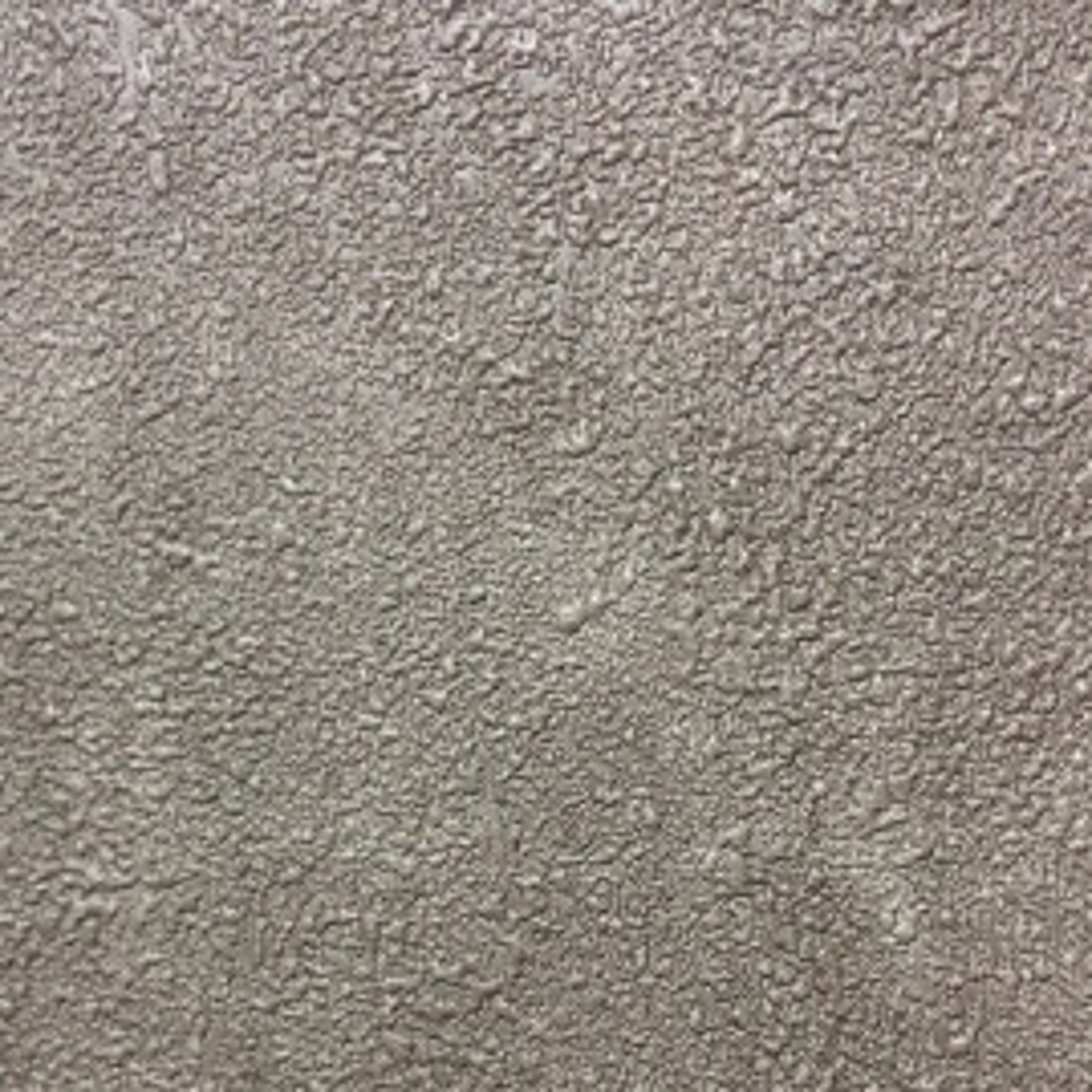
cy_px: 816
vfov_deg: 35.3
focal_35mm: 47
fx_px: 1677
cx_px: 497
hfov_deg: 36.0
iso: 320
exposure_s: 1/33
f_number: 2.2
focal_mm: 4.15
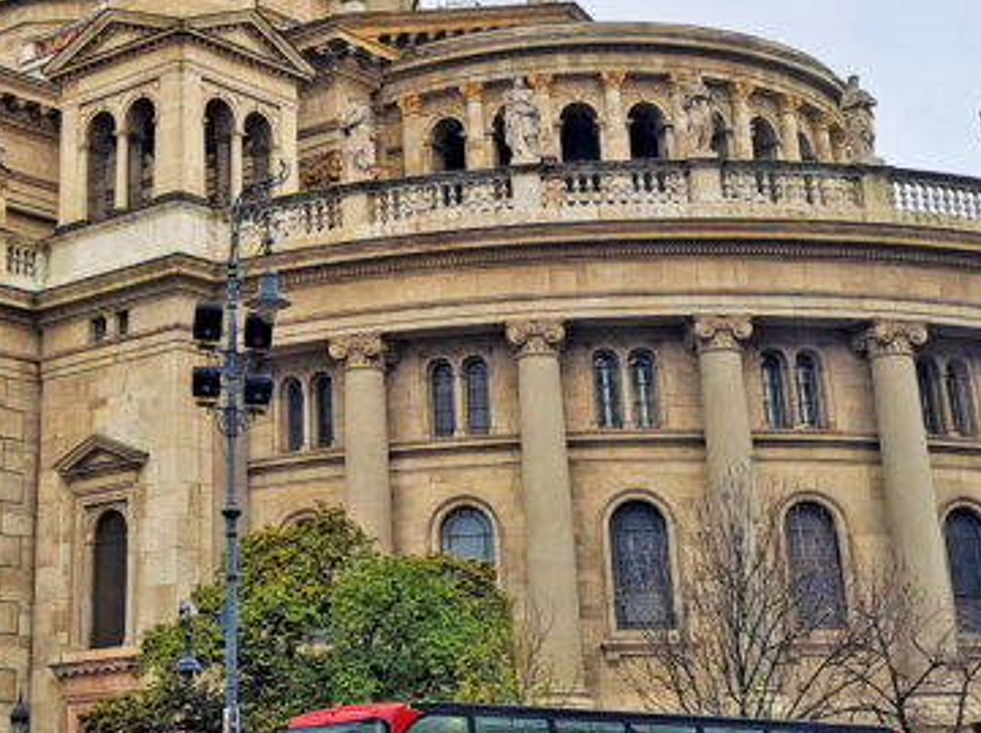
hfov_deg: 27.1
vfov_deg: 20.1
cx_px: 269
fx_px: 2010
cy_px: 22
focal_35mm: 71
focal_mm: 4.6
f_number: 2
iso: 32
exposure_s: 1/587
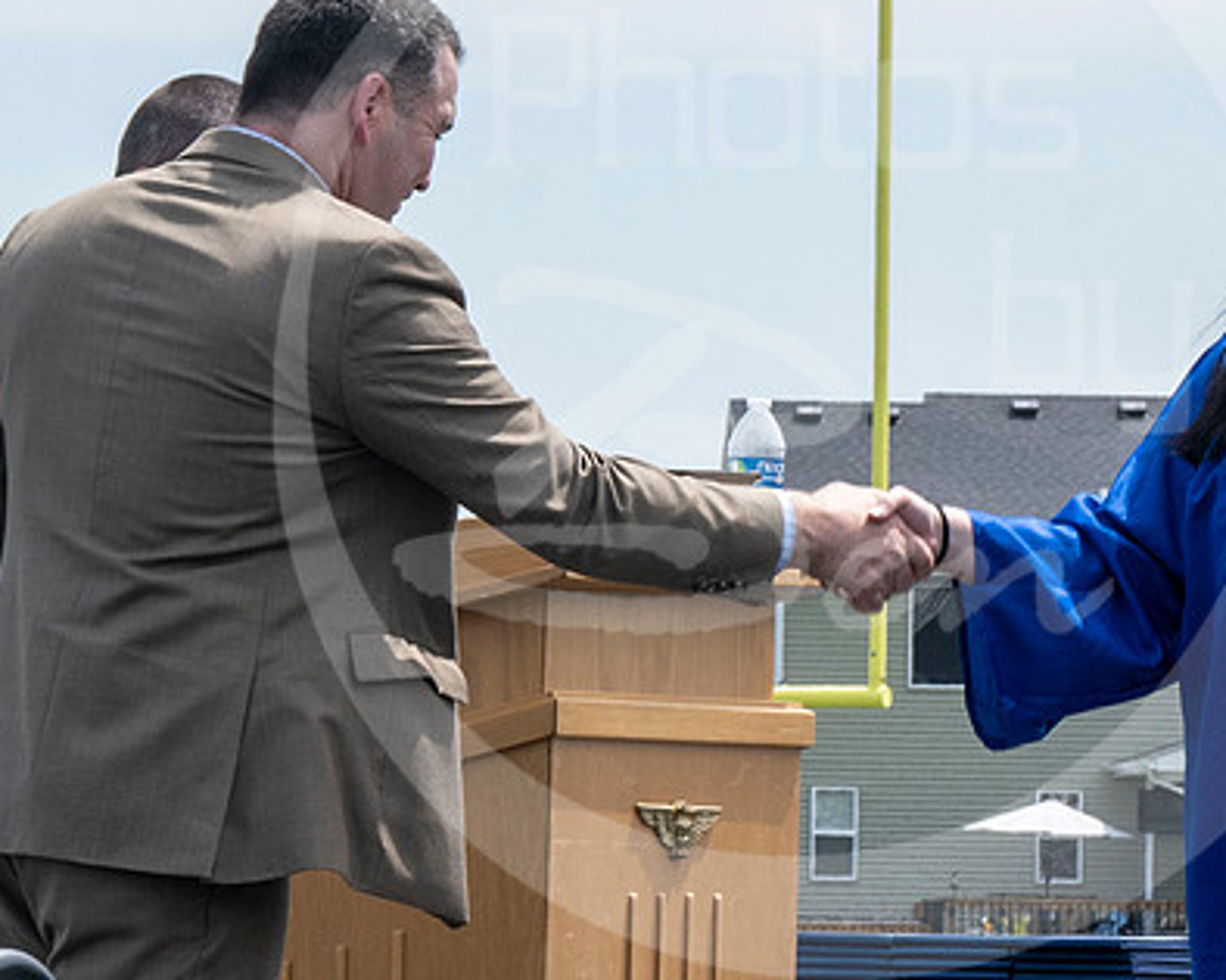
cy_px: 444
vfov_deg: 5.3
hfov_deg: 6.6
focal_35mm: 293
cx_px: 386
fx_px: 10629
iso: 200
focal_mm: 70
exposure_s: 1/250
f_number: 13
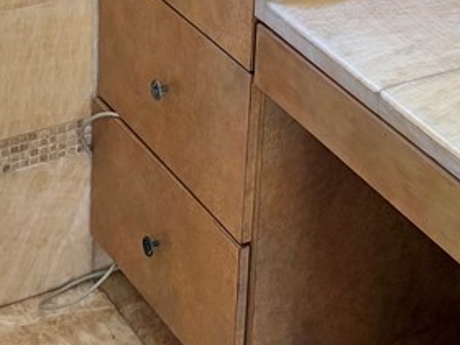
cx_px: 289
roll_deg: -3.4
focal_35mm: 95
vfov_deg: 14.9
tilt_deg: -21.0
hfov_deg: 20.6
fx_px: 1262
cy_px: -97
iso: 125
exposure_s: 1/60
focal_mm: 5.96
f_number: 1.6
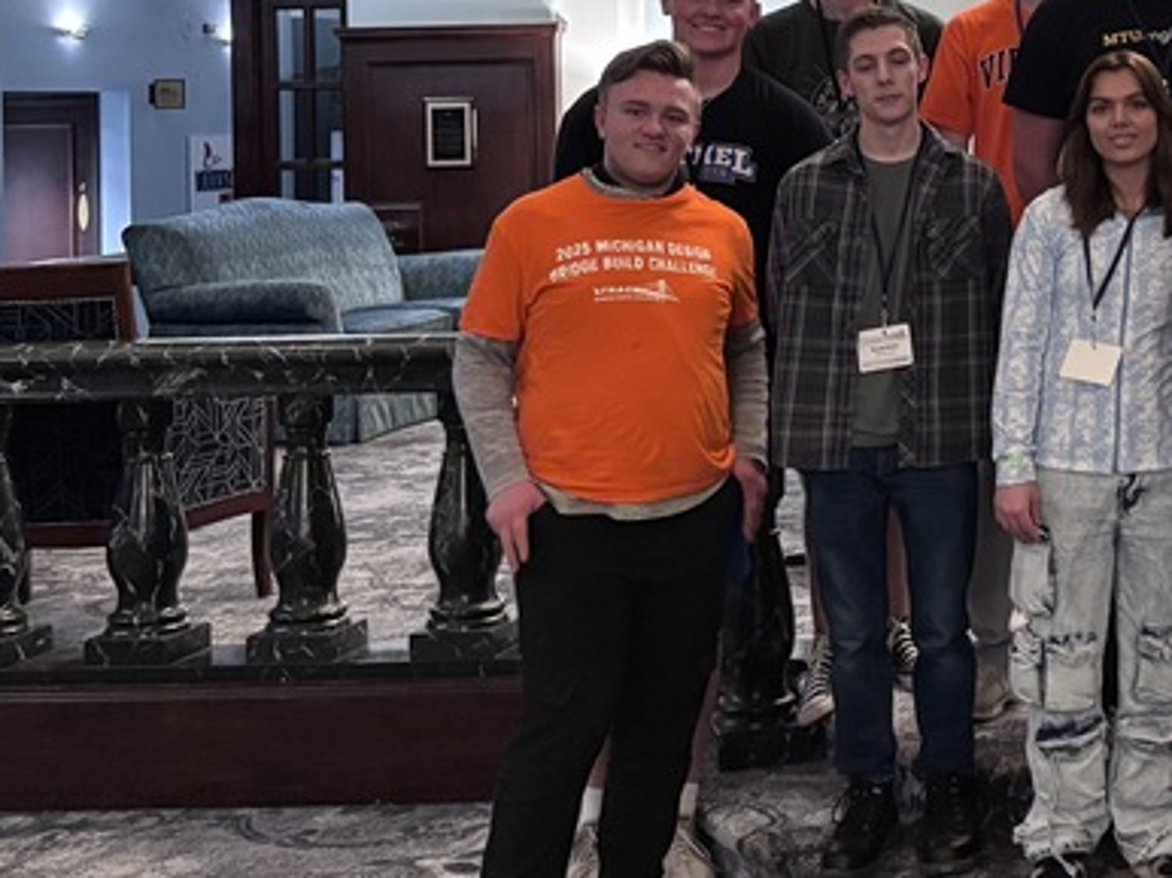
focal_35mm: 69
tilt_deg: +0.9
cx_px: 1372
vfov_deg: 20.8
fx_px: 2335
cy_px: 61
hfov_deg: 25.5
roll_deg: +0.7
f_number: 1.6
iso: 640
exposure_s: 1/30
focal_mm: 5.96
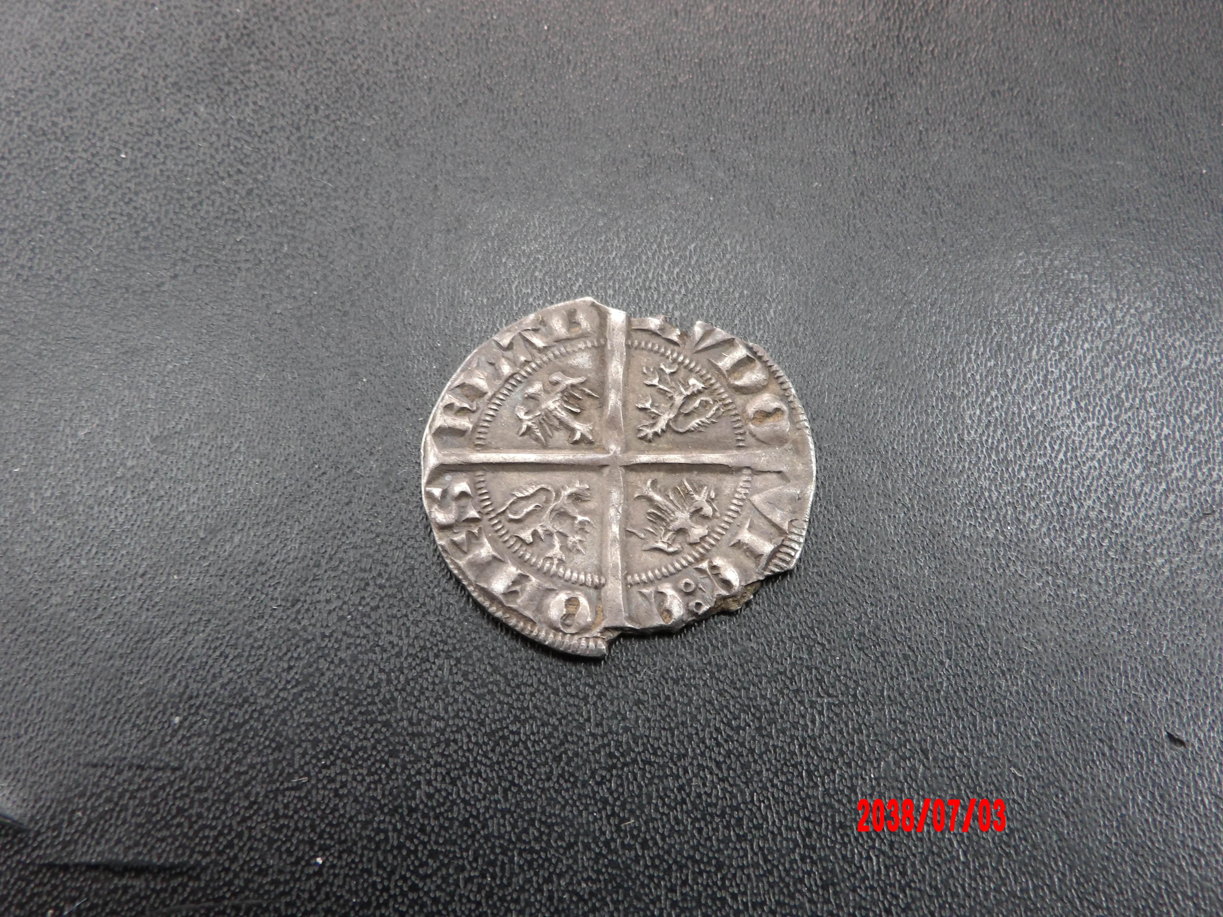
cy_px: 458
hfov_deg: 44.8
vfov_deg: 34.3
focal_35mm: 42
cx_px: 612
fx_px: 1484
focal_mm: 7.6
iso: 214
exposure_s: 1/18
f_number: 4.9
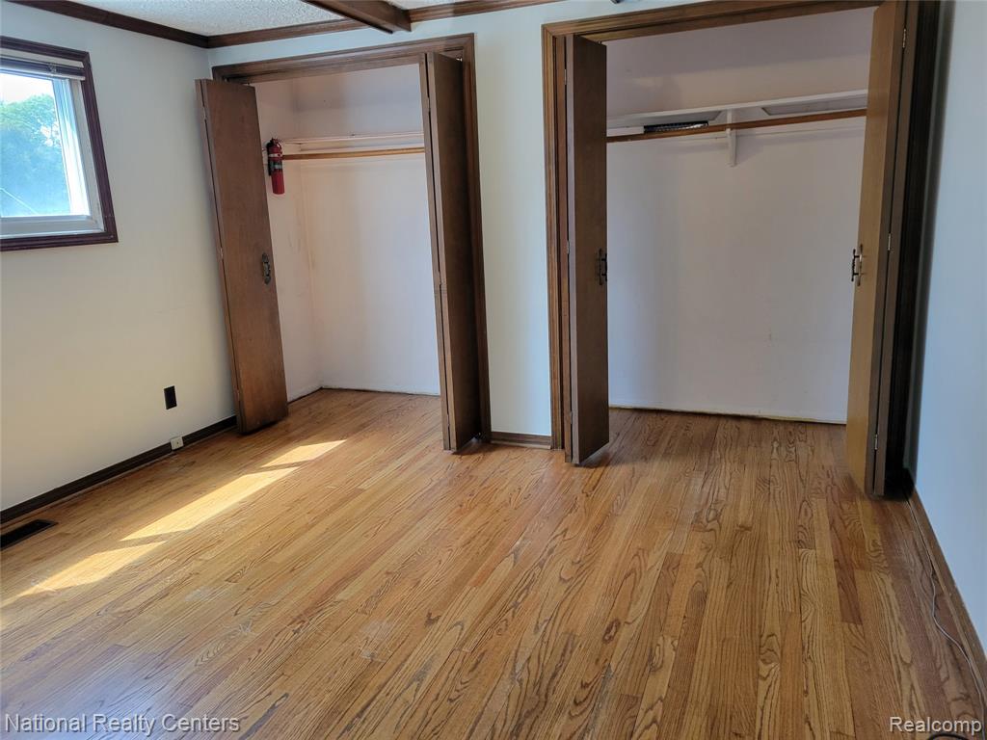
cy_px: 370
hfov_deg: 67.3
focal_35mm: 26
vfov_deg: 53.1
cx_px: 494
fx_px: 741
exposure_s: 1/120
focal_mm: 5.4
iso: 250
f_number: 1.8
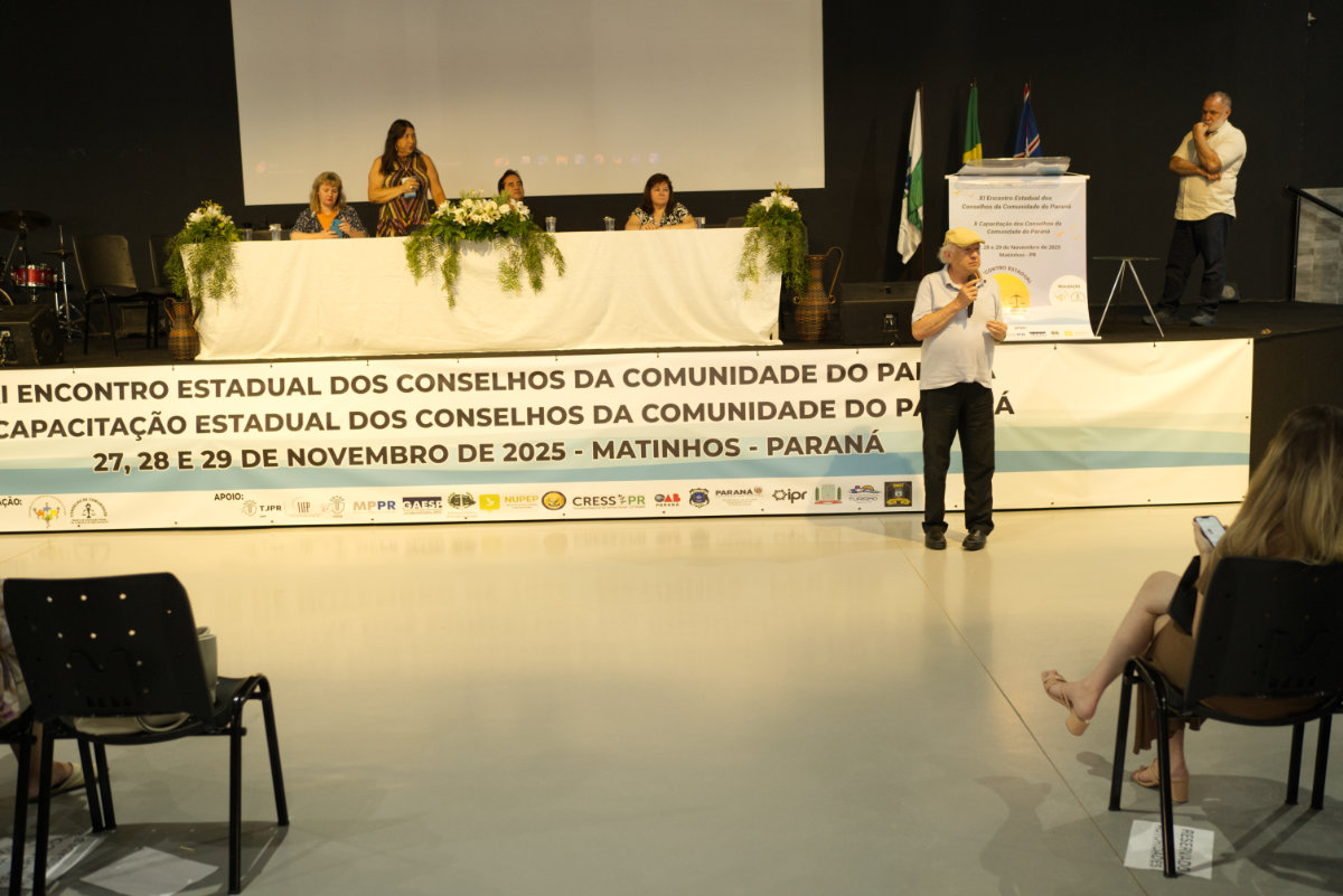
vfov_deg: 37.9
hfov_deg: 54.4
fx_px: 1306
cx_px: 672
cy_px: 448
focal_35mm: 35
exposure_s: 1/100
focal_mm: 35
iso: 2000
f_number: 2.5
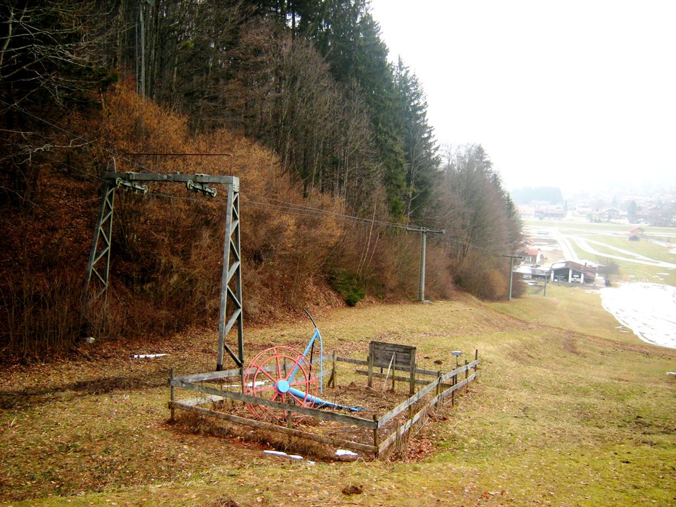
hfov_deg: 63.4
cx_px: 338
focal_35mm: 28
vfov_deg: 49.7
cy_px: 254
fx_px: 547
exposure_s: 1/112
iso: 64
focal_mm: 4.7
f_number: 2.8
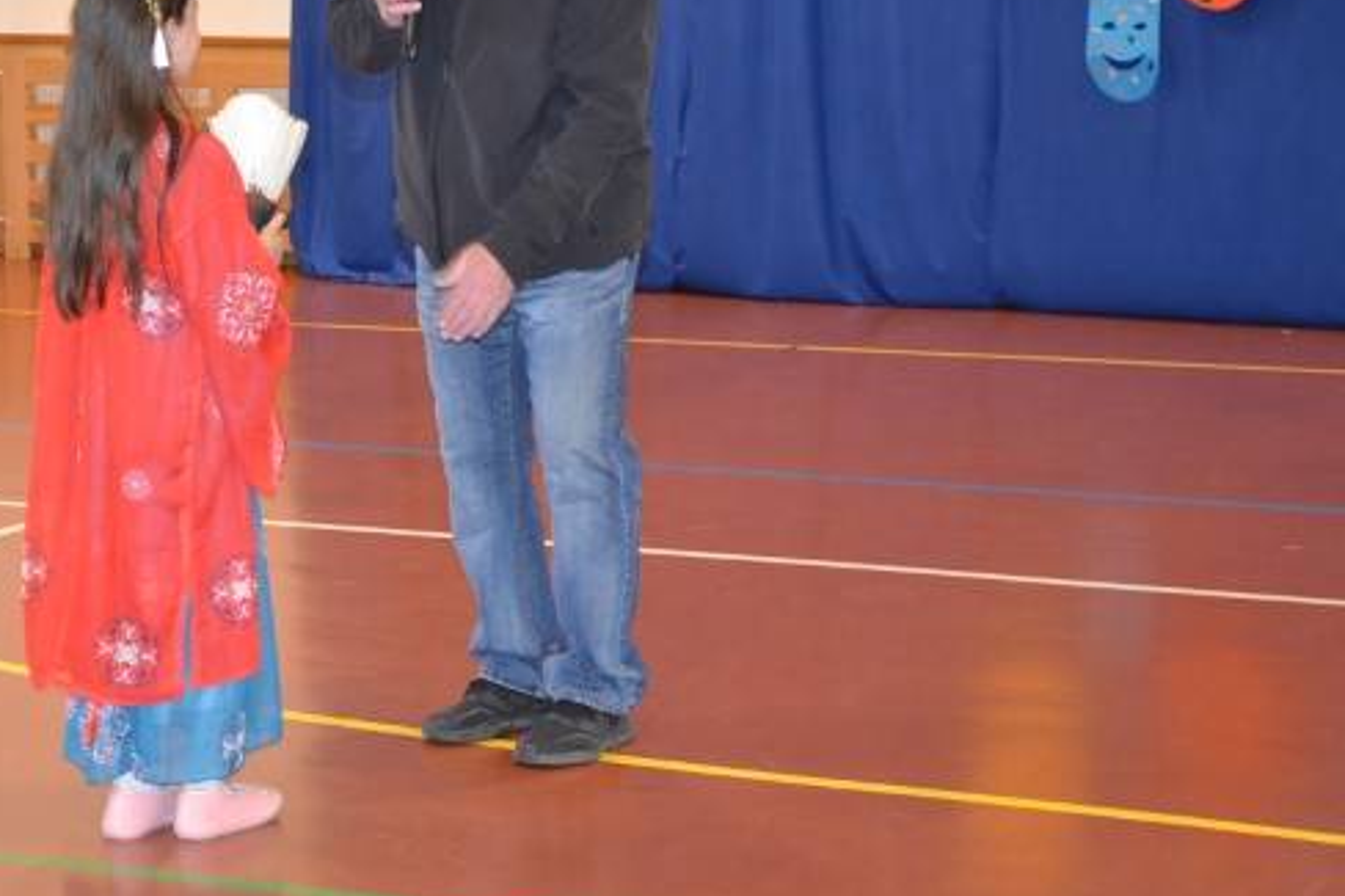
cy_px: 309
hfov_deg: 21.9
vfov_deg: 14.7
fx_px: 3473
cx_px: 488
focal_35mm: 93
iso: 1800
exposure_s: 1/60
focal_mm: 42
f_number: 4.8
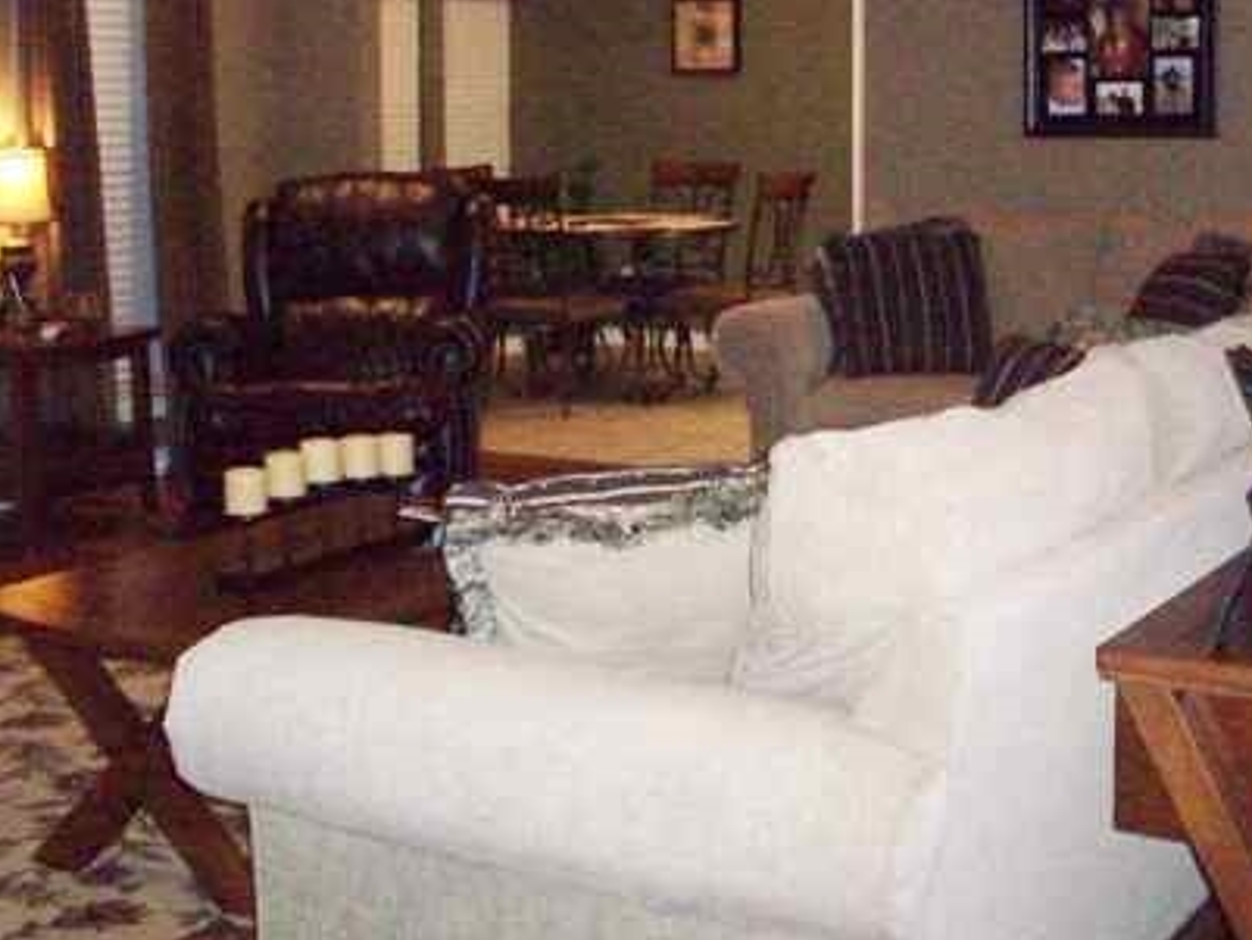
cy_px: 347
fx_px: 2135
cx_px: 846
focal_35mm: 59
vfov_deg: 24.8
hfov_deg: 32.4
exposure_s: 1/64
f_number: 2.8
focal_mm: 6.2
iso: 800
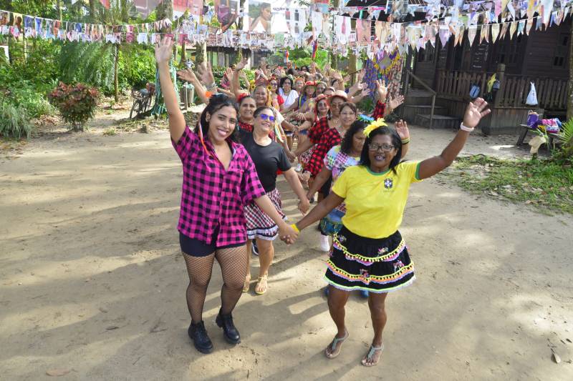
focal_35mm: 26
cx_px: 286
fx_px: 414
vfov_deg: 49.5
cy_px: 190
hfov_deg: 69.4
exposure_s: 1/320
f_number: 9
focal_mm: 26
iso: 2000
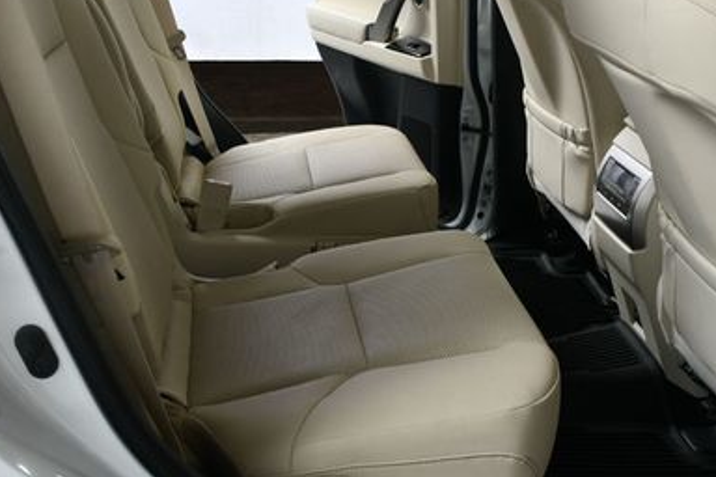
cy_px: 192
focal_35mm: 55
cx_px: 365
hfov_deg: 36.2
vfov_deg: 24.6
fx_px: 1094
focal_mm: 22
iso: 100
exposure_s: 1/160
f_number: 9
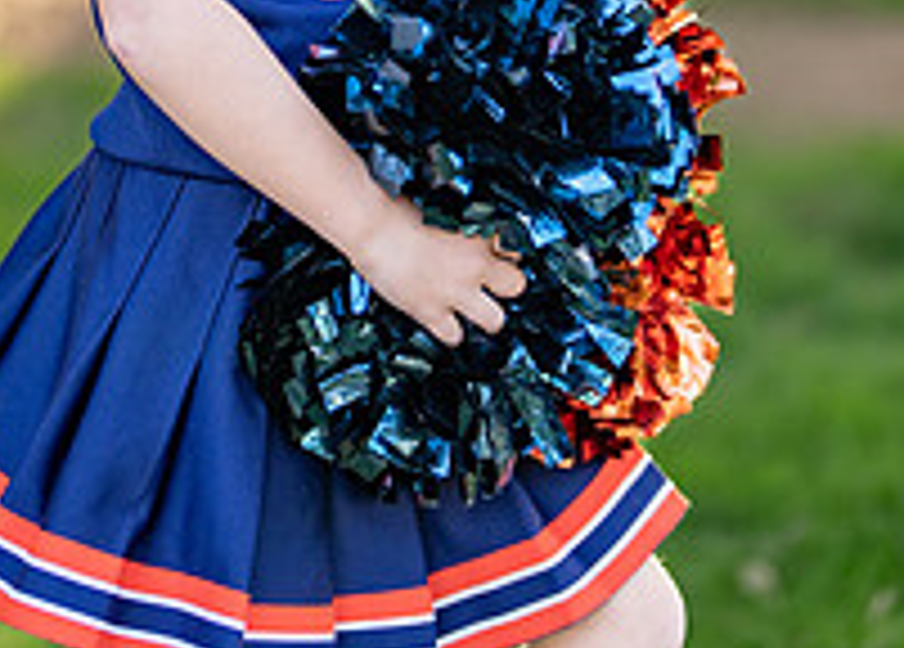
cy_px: -230
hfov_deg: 13.3
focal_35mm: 151
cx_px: 346
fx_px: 3881
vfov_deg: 9.4
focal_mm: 50
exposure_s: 1/640
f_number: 1.2
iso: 100
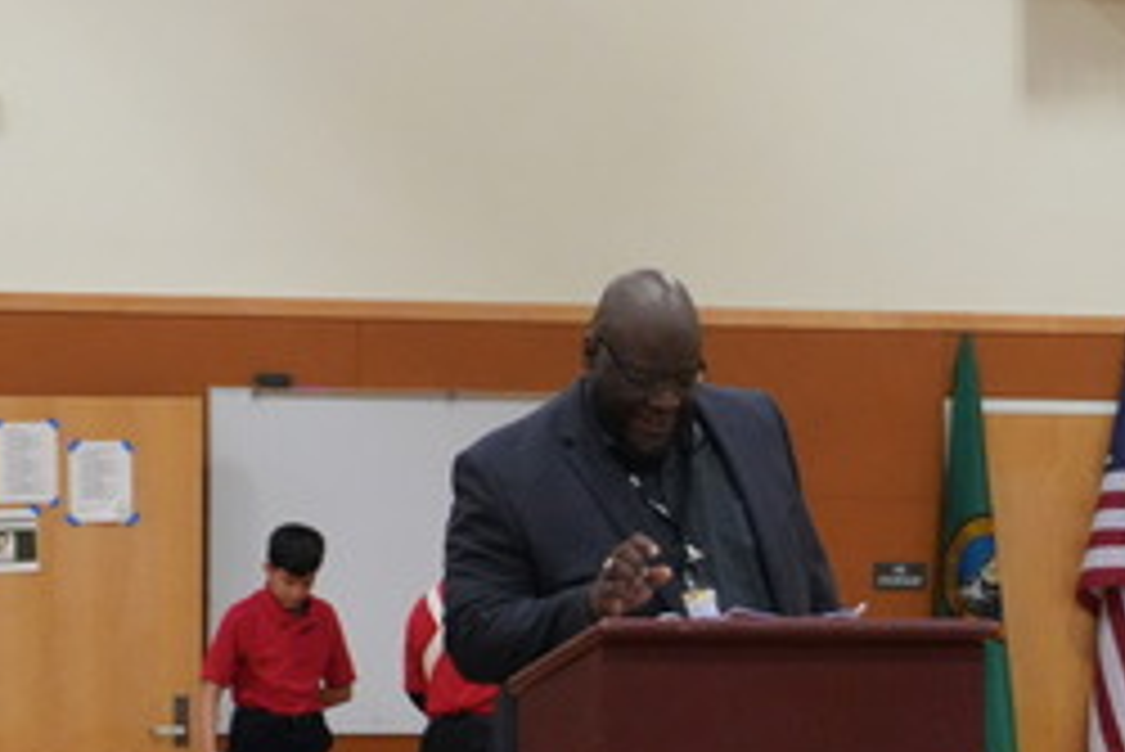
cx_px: 630
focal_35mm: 171
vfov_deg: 8.0
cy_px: 554
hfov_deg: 12.0
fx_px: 5347
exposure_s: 1/160
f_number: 5.6
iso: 5000
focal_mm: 50
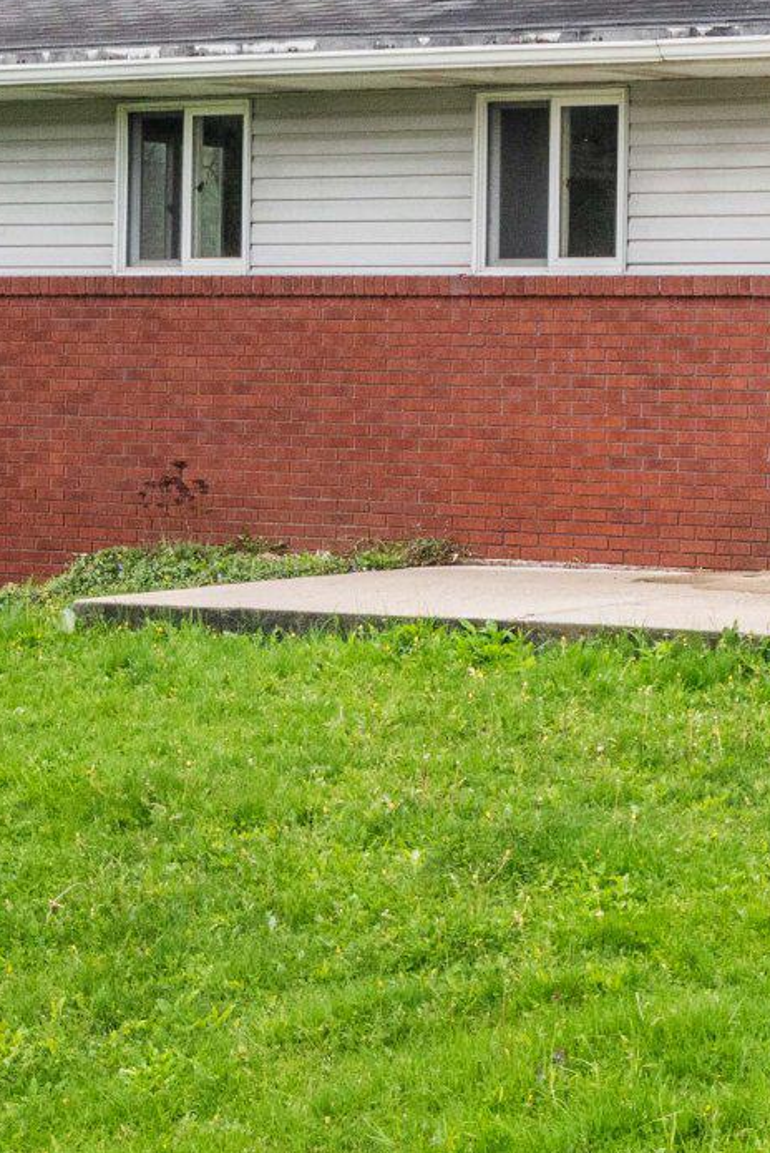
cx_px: 1265
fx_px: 3397
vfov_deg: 19.1
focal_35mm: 106
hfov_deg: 12.1
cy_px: 248
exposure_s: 1/320
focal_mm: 24
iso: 640
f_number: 9
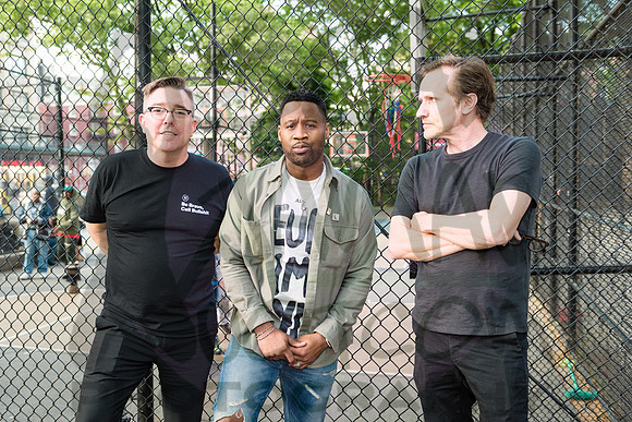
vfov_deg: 35.3
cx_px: 297
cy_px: 224
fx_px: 662
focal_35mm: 38
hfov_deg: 51.0
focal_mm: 35
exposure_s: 1/125
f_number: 3.2
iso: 800
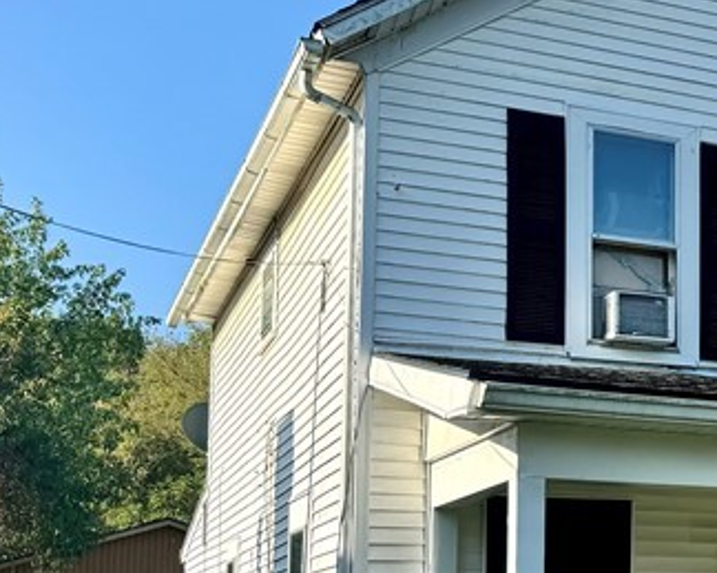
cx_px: 925
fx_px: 1570
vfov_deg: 20.4
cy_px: 493
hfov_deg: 23.0
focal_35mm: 74
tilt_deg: +5.6
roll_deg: +0.4
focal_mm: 6.76
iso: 80
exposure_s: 1/2252
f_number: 1.78
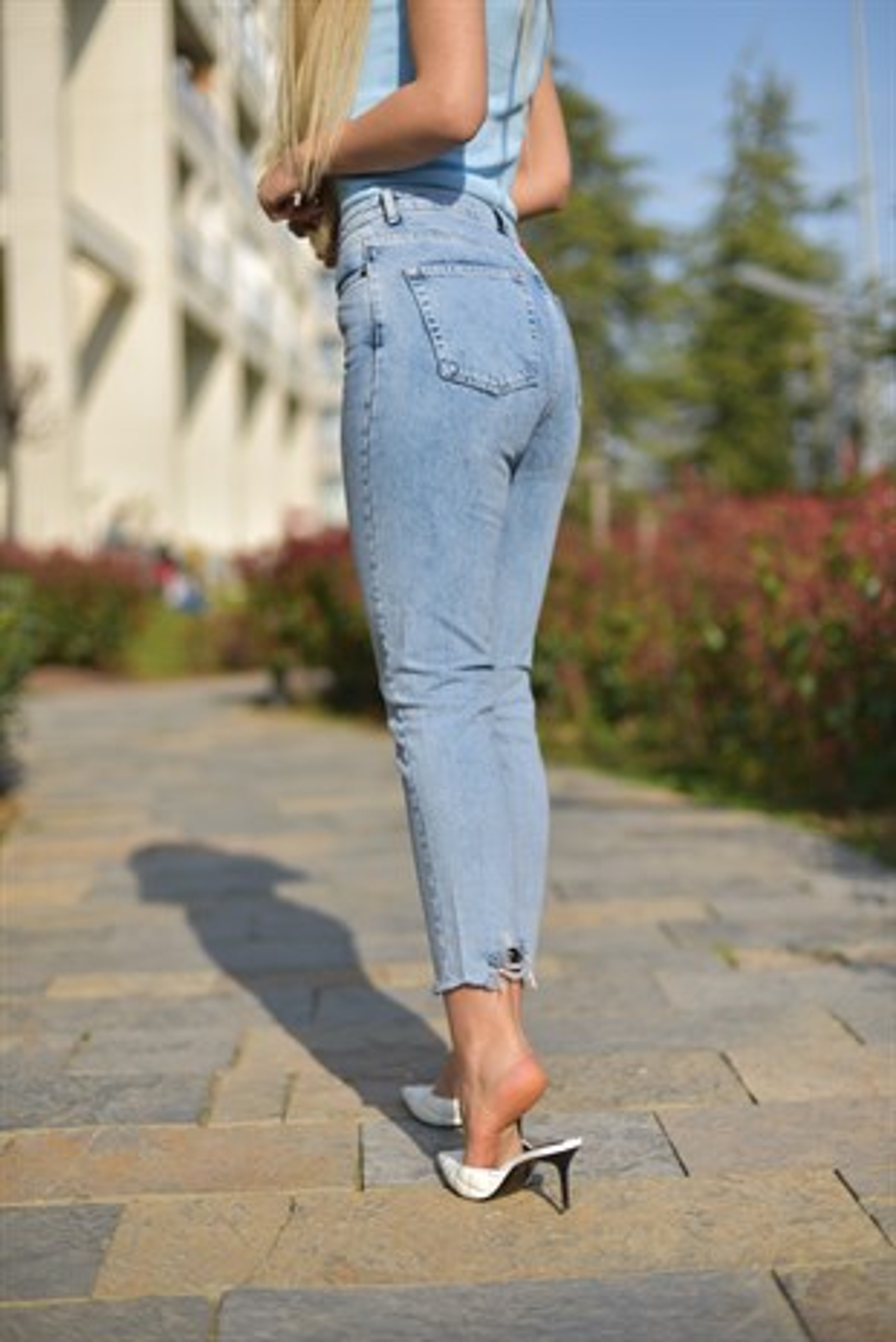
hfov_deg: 27.0
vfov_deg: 39.6
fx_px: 1864
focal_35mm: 50
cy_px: 671
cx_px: 448
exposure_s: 1/5000
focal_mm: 50
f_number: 2
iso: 80
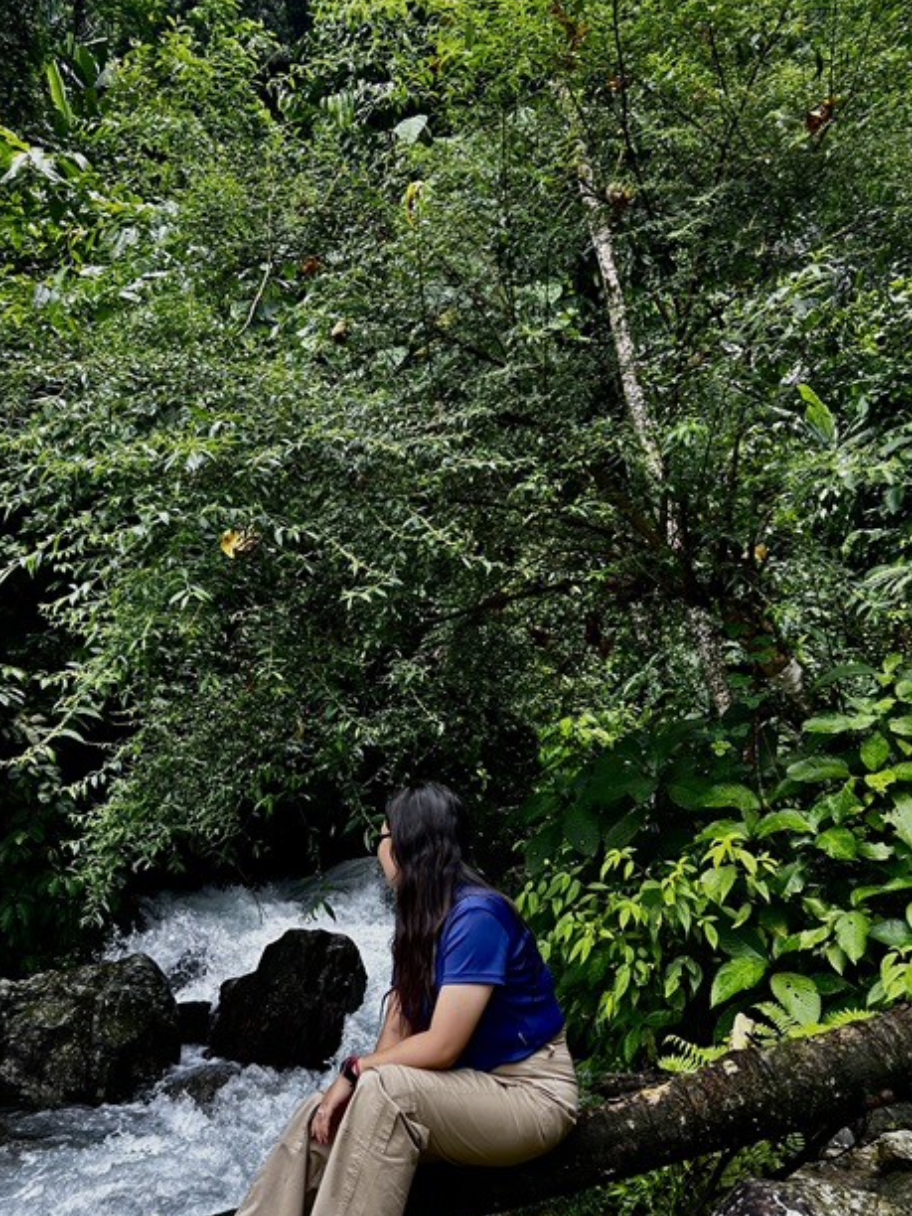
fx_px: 1194
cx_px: 362
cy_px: 699
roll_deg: +2.4
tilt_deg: +9.1
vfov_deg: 53.7
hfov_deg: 41.6
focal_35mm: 34
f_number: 1.5
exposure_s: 1/575
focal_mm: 5.7
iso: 50
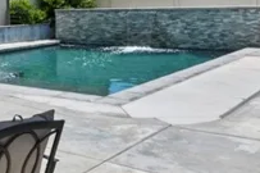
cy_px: -6
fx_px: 419
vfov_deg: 22.3
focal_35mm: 58
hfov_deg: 28.4
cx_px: -77
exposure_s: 1/125
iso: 200
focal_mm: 14
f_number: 22
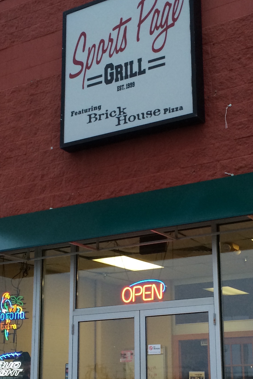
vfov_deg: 32.3
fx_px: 654
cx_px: 156
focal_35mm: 62
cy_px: 233
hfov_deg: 21.9
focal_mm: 4.12
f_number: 2.2
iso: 50
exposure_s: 1/30
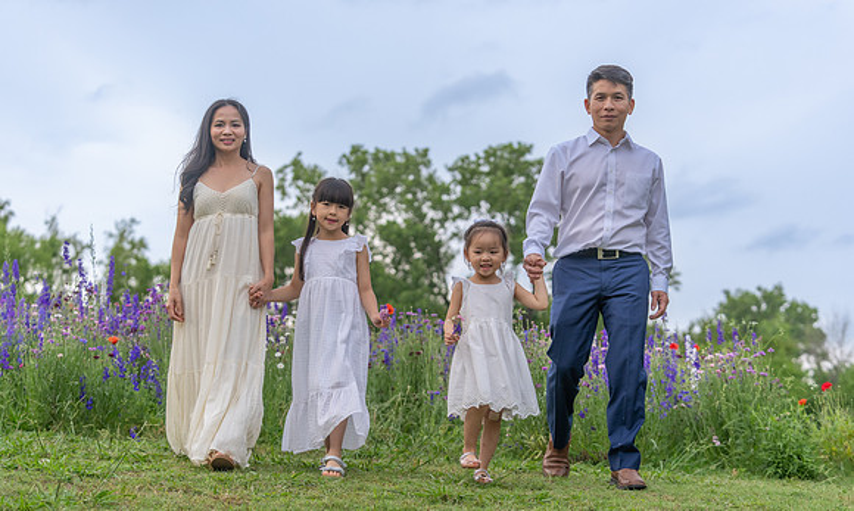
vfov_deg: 17.3
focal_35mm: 73
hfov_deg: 28.6
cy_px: 284
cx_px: 425
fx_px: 1677
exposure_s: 1/1250
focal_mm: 70
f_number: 3.2
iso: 400
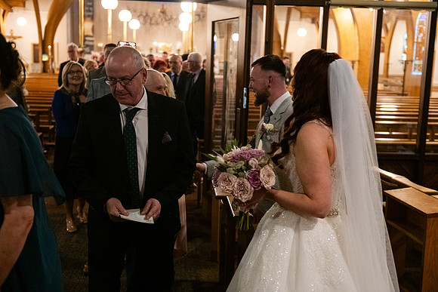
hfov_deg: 41.1
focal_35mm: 48
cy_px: 146
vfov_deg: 28.1
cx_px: 219
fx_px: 584
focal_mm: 48
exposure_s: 1/160
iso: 2500
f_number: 3.5
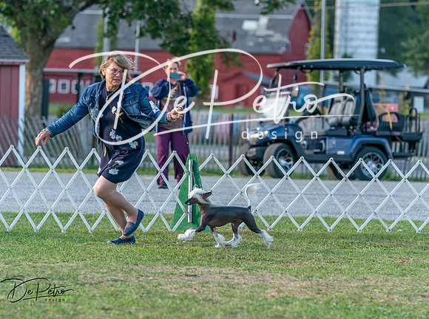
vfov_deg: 6.7
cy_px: 148
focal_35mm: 222
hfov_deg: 8.9
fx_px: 2742
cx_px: 210
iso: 1600
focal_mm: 192
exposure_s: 1/2000
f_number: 5
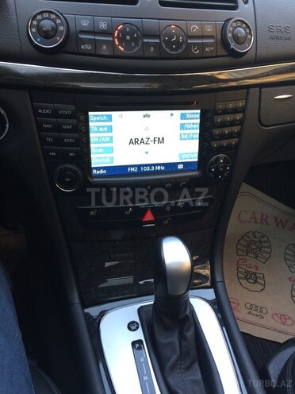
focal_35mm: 29
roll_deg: -5.8
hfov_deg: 48.2
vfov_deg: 61.7
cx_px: 148
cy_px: 197
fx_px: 330
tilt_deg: -39.7
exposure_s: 1/33
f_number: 2.2
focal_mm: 4.15
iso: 100
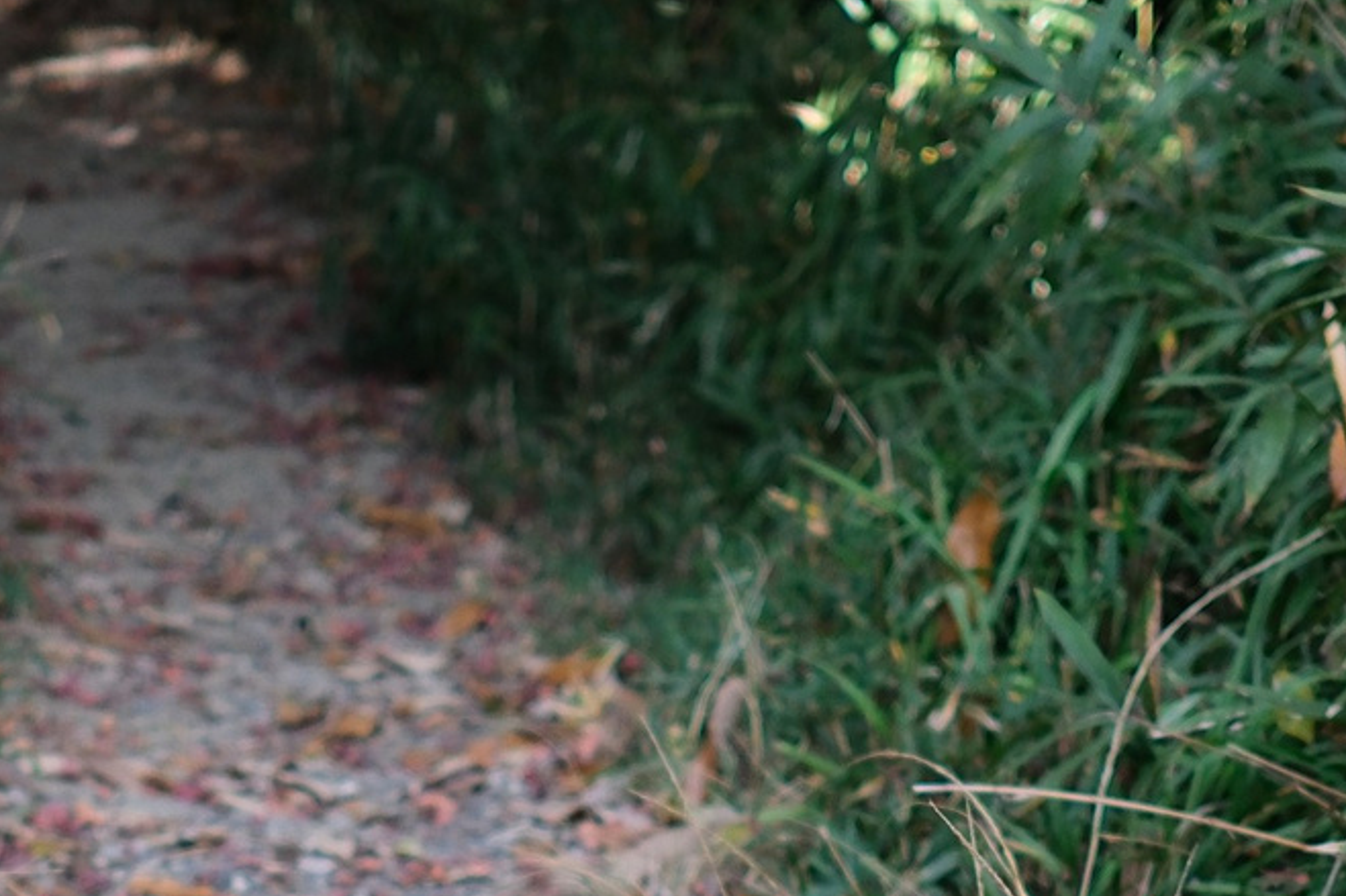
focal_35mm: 136
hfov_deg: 15.0
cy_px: 1656
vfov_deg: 9.5
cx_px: 376
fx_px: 5083
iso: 400
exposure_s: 1/1400
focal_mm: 23
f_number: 2
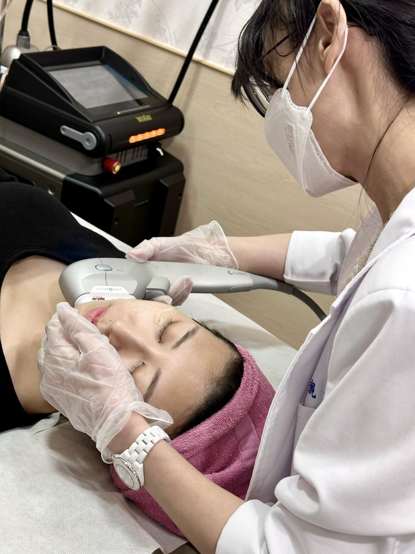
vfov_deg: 39.7
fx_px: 767
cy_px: 277
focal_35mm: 48
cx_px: 208
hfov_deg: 30.3
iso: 100
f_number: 1.78
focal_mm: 6.86
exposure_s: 1/60
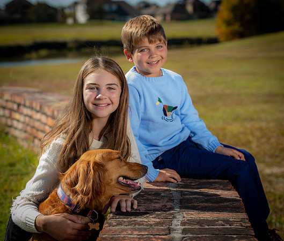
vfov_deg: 15.9
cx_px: 156
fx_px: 866
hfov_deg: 18.6
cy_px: 120
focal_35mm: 101
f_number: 5
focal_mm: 86
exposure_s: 1/250
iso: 50
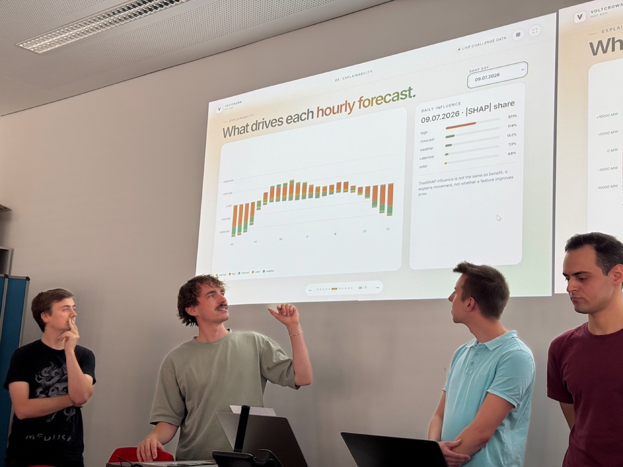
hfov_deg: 39.7
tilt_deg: +10.1
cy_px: 234
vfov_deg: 30.3
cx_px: 312
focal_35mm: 48
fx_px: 864
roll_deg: -2.8
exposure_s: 1/166
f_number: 1.78
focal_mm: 6.76
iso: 64
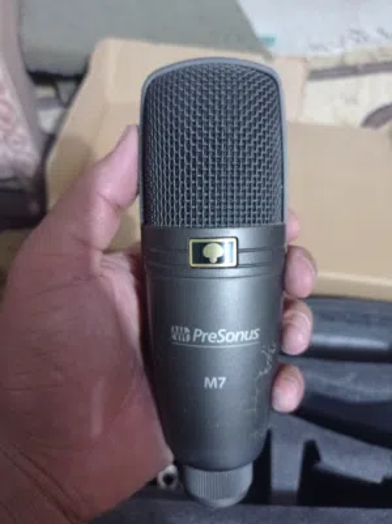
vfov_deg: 63.5
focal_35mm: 28
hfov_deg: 49.7
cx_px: 196
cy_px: 262
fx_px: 423
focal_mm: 4.7
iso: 750
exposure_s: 1/16.7
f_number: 1.79
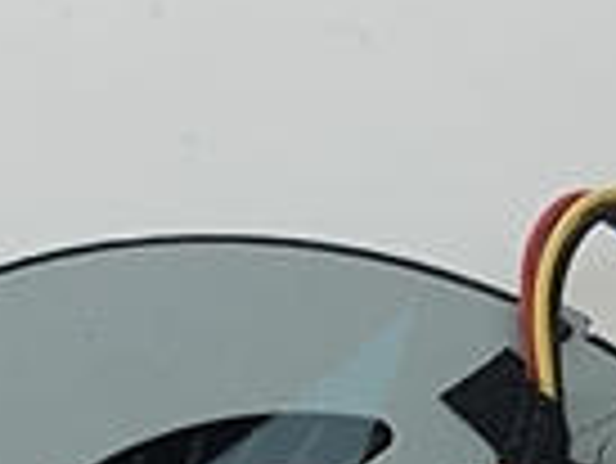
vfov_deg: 7.5
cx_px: 36
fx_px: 3402
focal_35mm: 191
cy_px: 856
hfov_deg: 10.3
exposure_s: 1/100
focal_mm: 4.2
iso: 40
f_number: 1.7
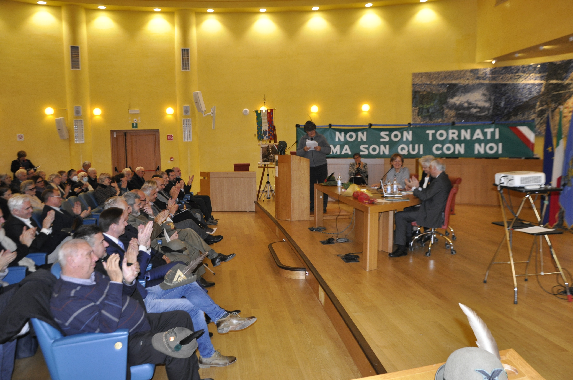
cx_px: 286
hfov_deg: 59.6
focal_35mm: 32
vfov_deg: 41.6
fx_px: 501
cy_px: 190
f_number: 3.8
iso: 800
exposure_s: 1/60
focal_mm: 21
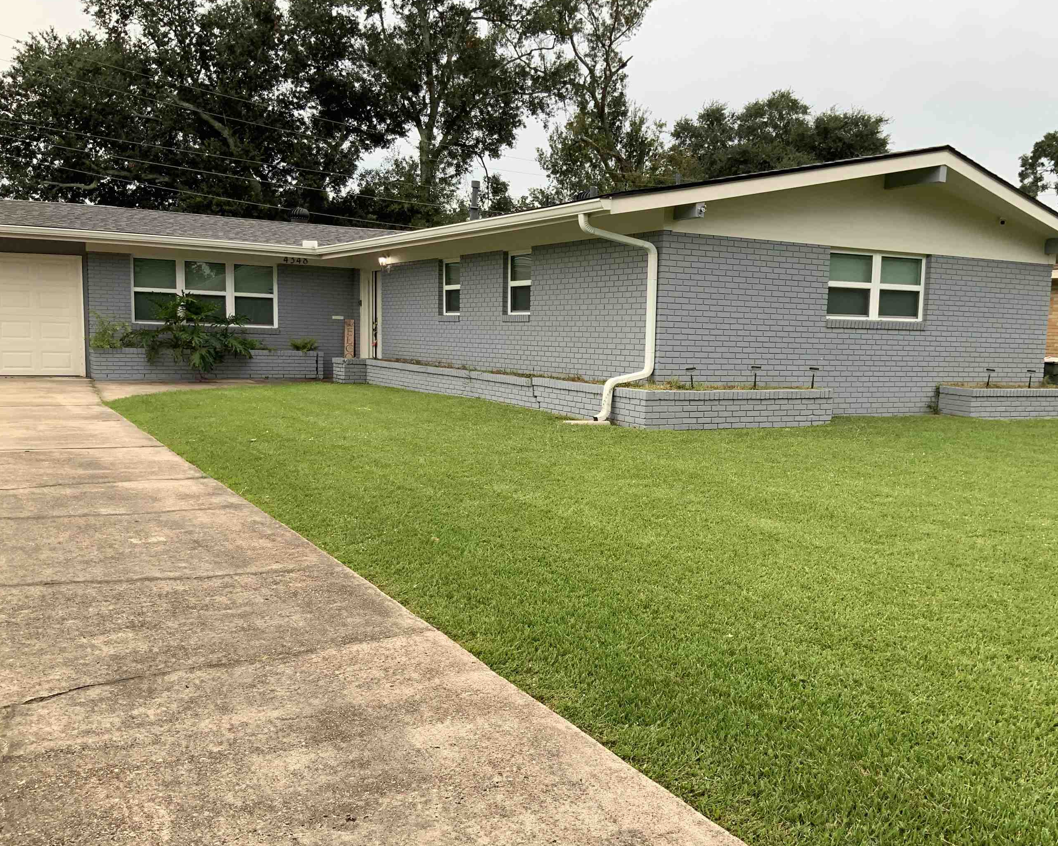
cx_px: 585
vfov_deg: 43.3
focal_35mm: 34
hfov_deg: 52.7
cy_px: 471
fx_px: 1065
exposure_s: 1/182
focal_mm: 3
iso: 16
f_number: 1.8
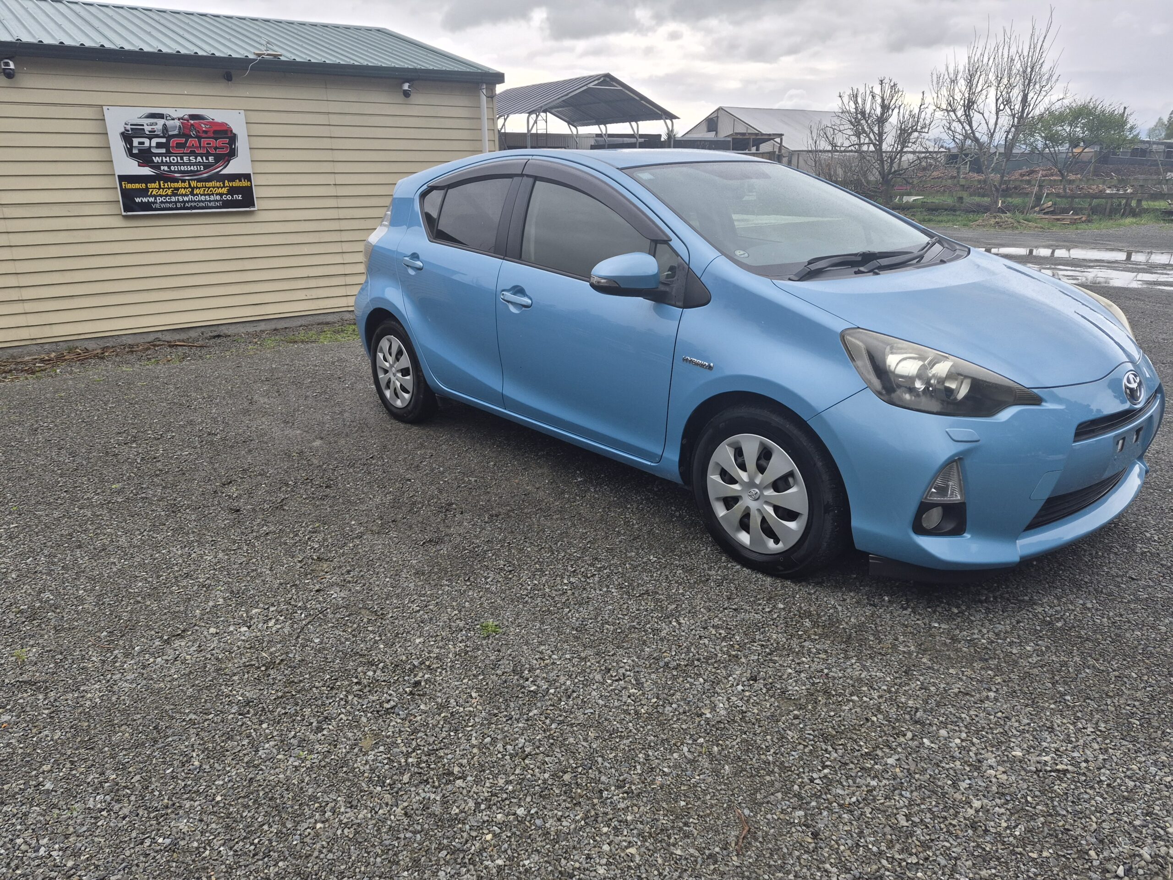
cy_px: 440
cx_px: 586
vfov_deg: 58.9
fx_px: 779
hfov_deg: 73.9
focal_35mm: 23
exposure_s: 1/2344
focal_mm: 5.4
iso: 80
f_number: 1.8
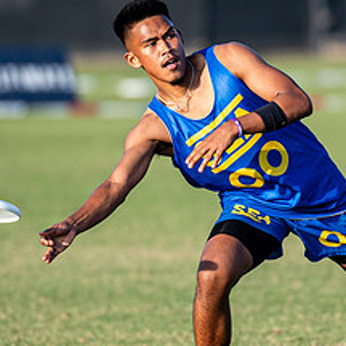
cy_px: 142
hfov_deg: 1.7
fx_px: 11670
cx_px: 307
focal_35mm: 1032
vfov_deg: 1.7
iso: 200
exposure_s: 1/1600
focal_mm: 300
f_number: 3.2
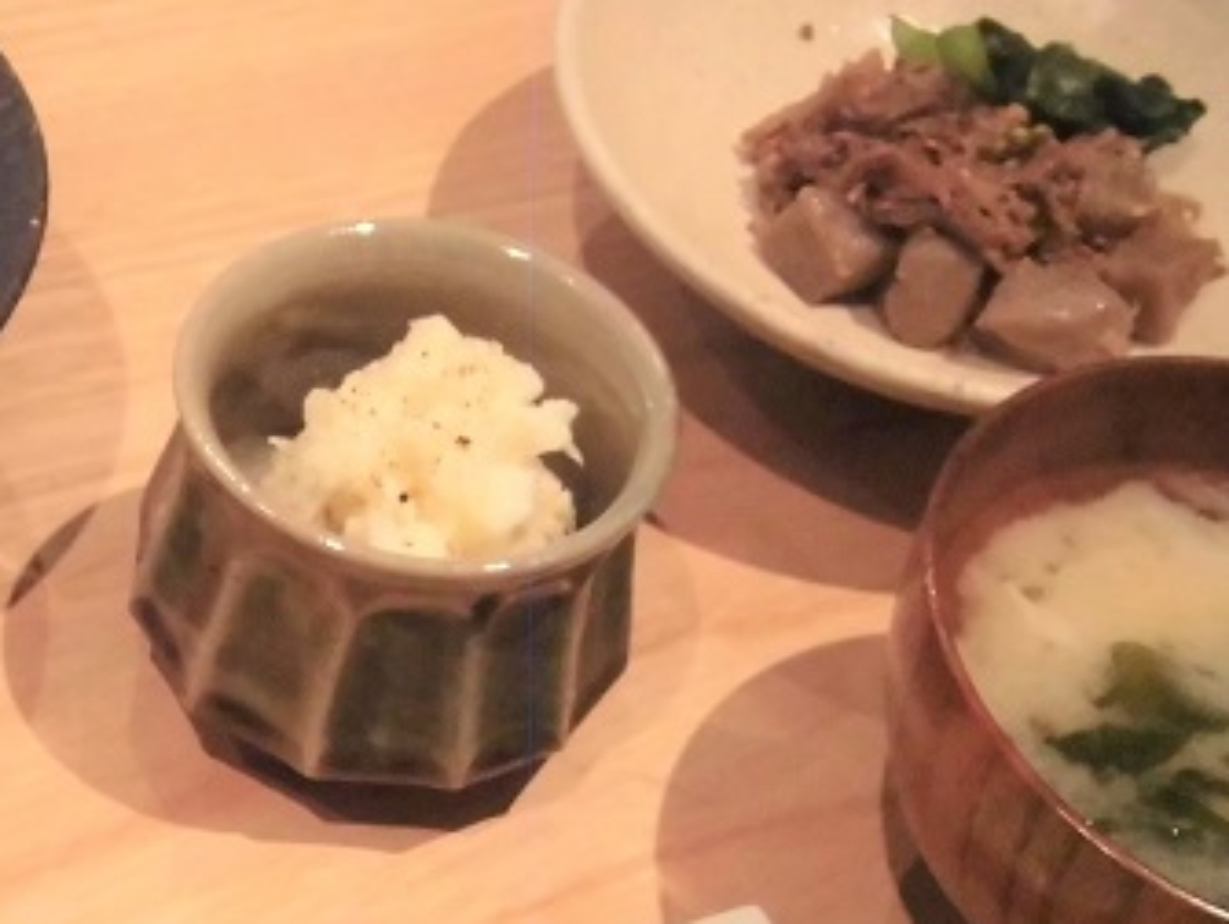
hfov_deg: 30.4
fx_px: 2204
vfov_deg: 23.3
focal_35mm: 62
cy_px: 774
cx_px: 231
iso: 400
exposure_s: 1/60
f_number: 2.8
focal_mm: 4.7
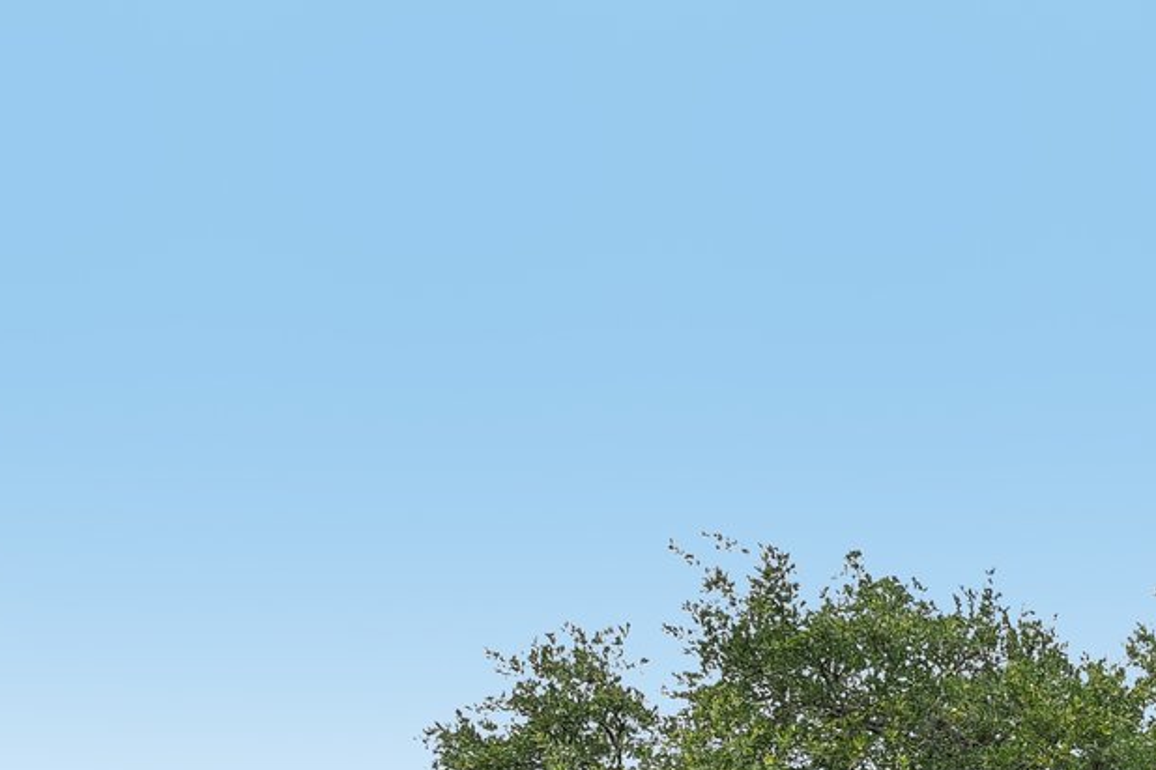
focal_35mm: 53
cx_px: 1470
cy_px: 1171
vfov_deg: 21.3
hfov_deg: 30.4
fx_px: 1702
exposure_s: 1/400
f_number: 8
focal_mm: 16
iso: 400
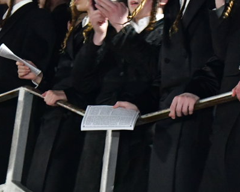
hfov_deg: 9.4
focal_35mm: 204
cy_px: 11
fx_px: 1449
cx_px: 235
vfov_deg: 7.6
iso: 10000
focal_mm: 62
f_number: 5.6
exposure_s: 1/100
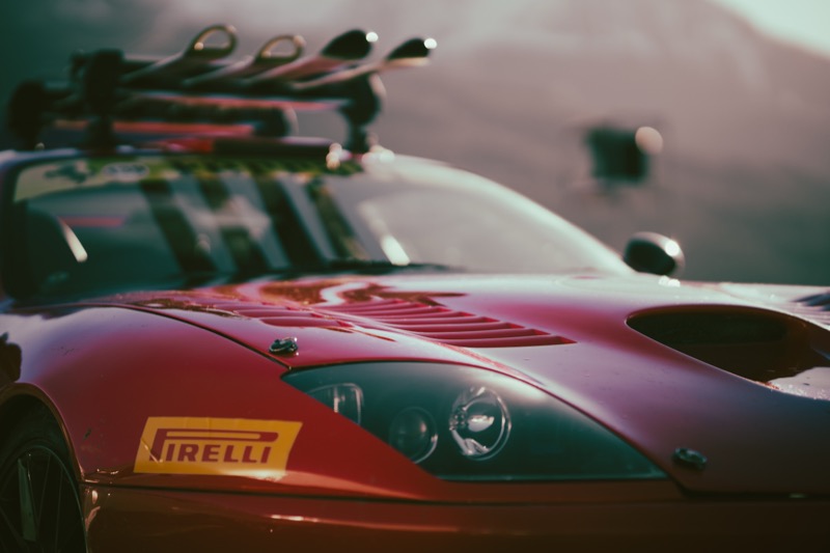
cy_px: 276
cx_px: 415
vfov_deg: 16.1
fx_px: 1959
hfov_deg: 23.9
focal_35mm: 85
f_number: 1.4
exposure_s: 1/3200
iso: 100
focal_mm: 85
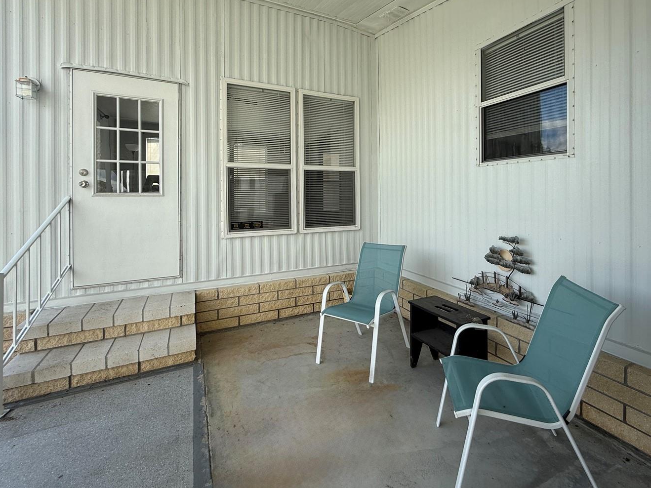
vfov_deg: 73.9
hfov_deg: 90.7
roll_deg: -0.3
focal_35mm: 17
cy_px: 196
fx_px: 320
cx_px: 359
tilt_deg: +0.8
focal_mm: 2.22
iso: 50
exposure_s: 1/506
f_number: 2.2
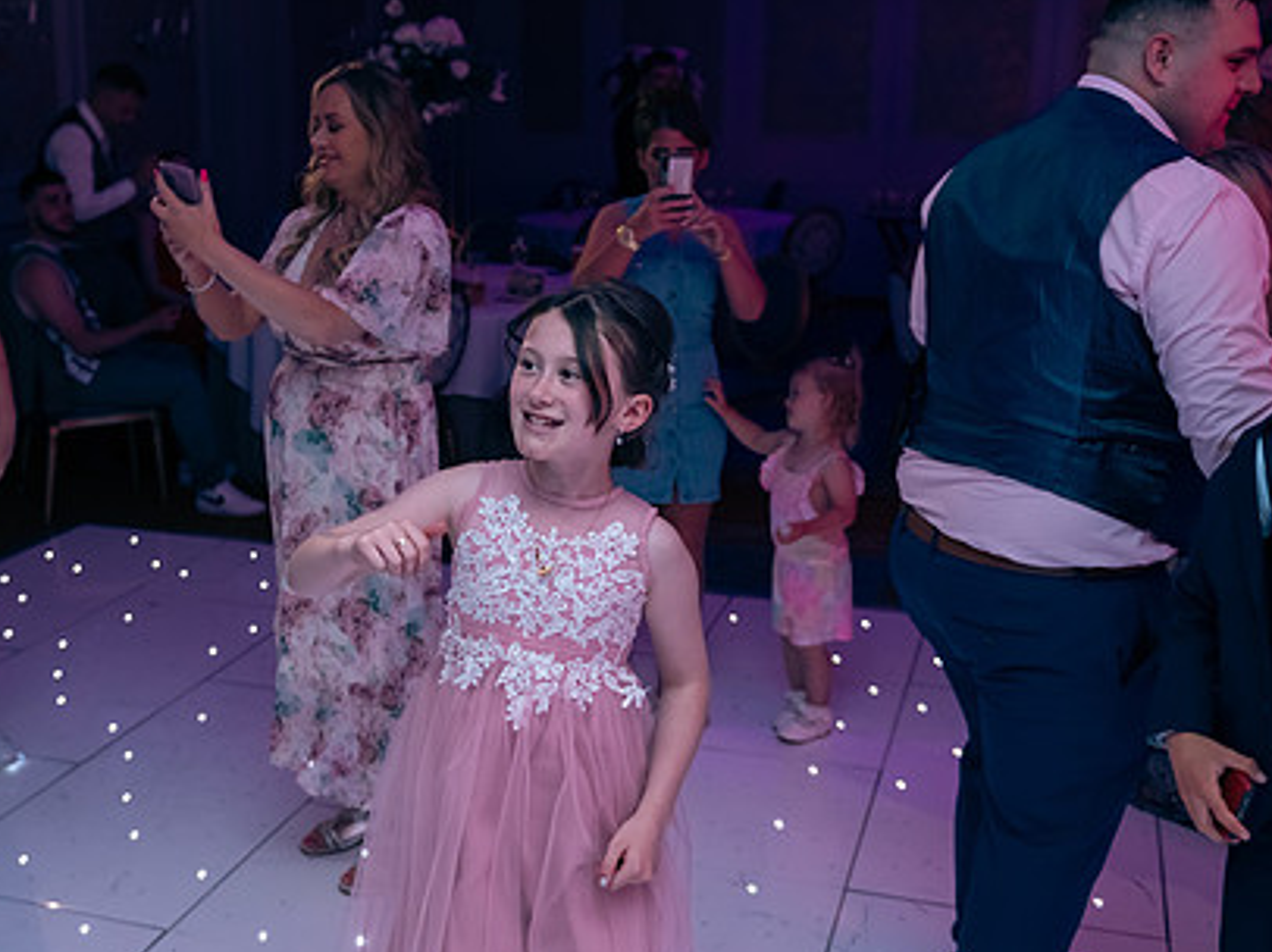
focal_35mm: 44
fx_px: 1616
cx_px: 482
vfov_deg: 32.8
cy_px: 499
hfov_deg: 42.7
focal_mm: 32
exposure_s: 1/160
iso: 800
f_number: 3.5
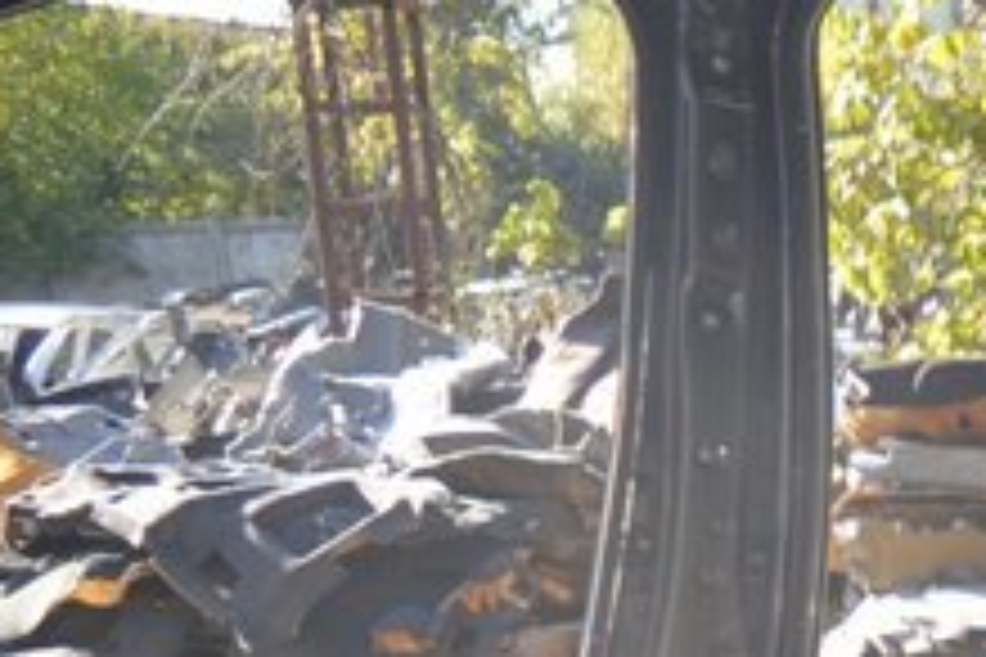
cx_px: 1837
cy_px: 1316
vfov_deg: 9.2
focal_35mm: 140
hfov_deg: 13.1
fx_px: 3834
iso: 100
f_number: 4
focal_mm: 20
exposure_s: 1/125
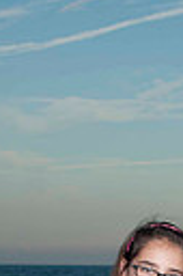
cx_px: 283
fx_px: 1407
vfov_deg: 10.8
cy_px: 395
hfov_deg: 7.3
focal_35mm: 184
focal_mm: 35
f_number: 8
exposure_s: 1/250
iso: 100
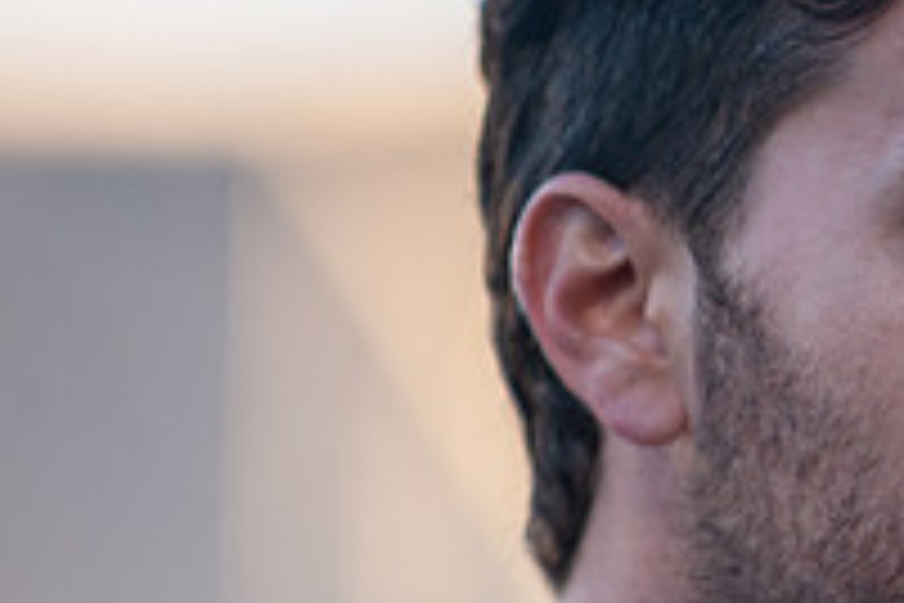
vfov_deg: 2.4
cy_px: 378
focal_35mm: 577
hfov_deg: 3.6
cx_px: 1079
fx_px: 14488
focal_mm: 200
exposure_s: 1/1600
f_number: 2.8
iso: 800
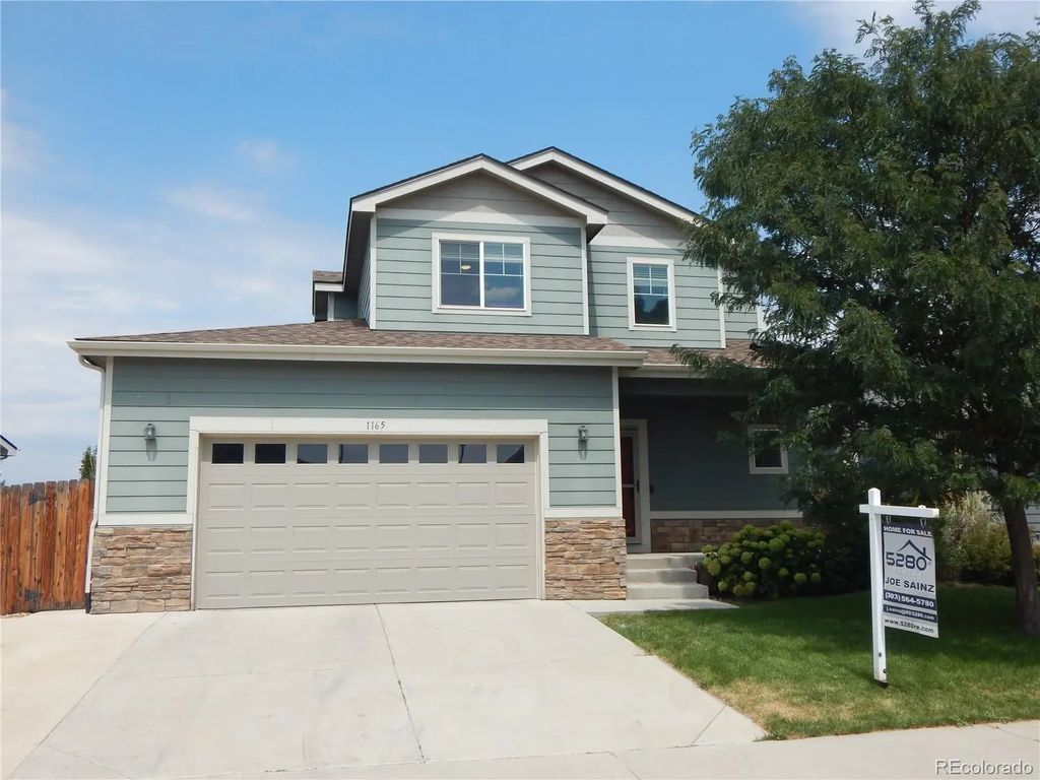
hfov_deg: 58.4
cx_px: 520
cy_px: 390
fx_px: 931
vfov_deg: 45.4
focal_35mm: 31
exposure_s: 1/640
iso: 125
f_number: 6.5
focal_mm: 5.6
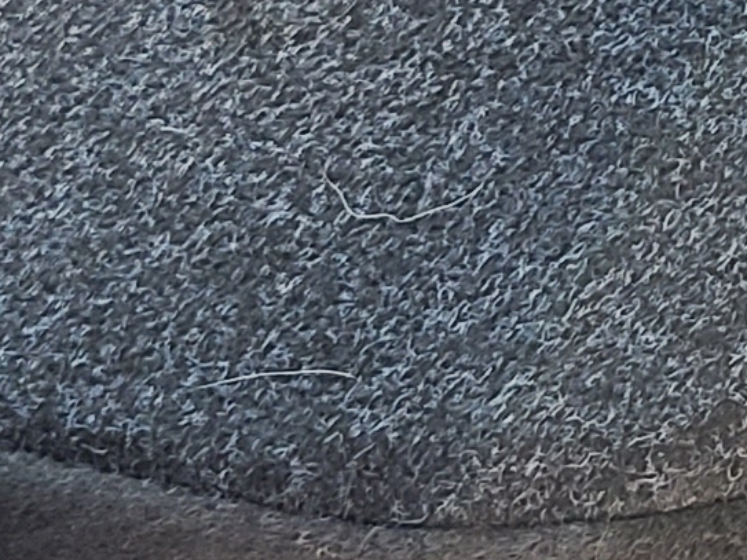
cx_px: 1307
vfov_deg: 7.4
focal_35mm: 193
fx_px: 4164
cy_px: -538
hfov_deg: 9.8
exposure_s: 1/120
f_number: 1.8
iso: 50
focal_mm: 5.4
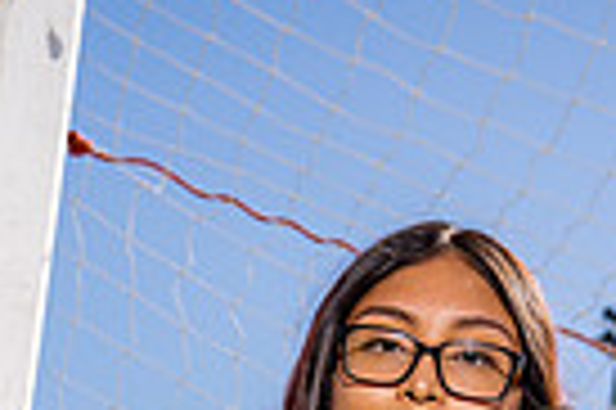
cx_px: 310
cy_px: 951
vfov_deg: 10.6
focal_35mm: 112
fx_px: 1914
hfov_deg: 18.3
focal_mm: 34
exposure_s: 1/1000
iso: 100
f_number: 4.5
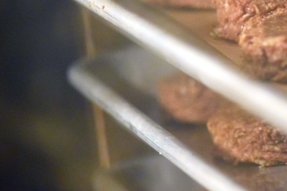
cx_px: 258
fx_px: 3165
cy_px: 38
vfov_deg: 3.5
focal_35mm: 397
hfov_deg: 5.2
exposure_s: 1/200
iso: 3200
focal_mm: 130
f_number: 4.8
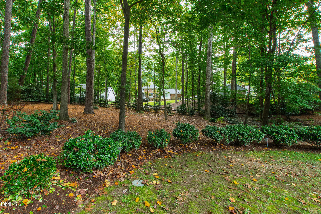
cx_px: 160
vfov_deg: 77.3
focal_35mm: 15
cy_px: 107
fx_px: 134
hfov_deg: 100.4
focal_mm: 10
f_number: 8
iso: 320
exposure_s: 1/30
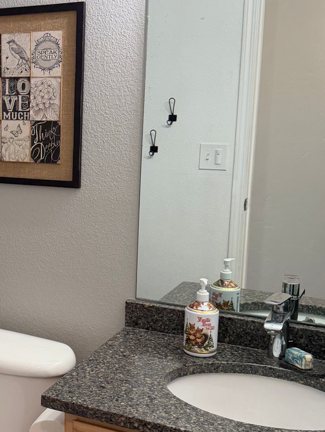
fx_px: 688
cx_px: -7
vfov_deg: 34.9
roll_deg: +1.3
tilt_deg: -12.5
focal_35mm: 55
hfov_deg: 25.2
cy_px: 244
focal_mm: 6.76
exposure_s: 1/120
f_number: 1.78
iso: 160
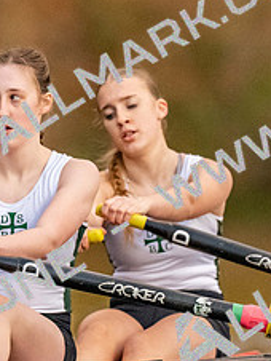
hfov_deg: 0.7
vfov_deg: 0.9
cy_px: 236
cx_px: 38
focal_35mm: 2219
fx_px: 23119
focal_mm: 600
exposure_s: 1/2500
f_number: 4
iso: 5600
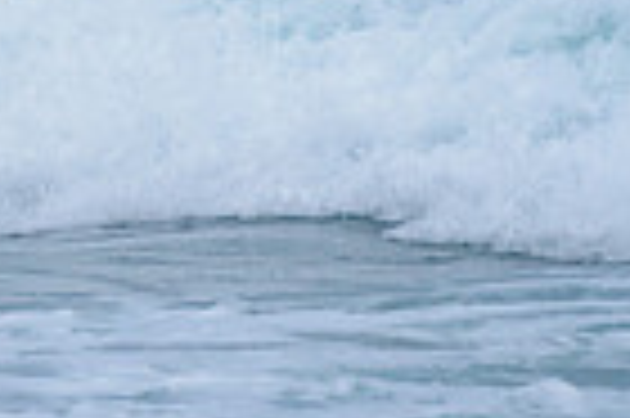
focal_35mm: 2538
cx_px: -563
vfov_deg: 0.5
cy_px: -218
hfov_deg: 0.8
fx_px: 44363
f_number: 5.6
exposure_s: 1/2000
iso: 2000
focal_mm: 500
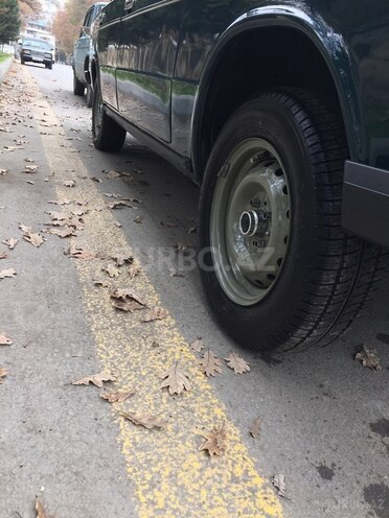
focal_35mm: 29
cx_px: 194
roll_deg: -9.7
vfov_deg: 61.7
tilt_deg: -20.2
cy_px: 259
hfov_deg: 48.2
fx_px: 435
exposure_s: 1/152
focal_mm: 4.15
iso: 32
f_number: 2.2
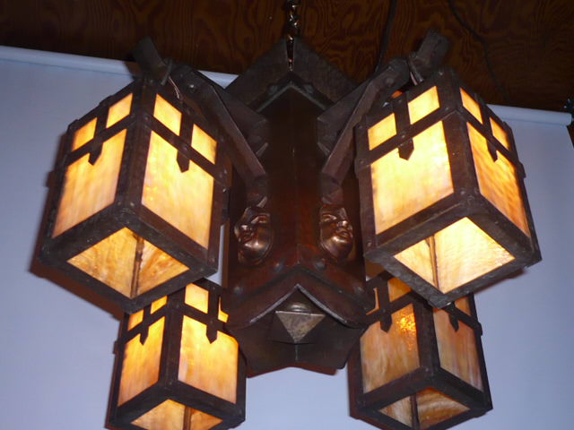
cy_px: 215
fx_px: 796
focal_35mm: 48
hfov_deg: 39.7
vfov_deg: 30.3
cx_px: 287
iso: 100
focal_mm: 5.8
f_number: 2.8
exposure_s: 1/30
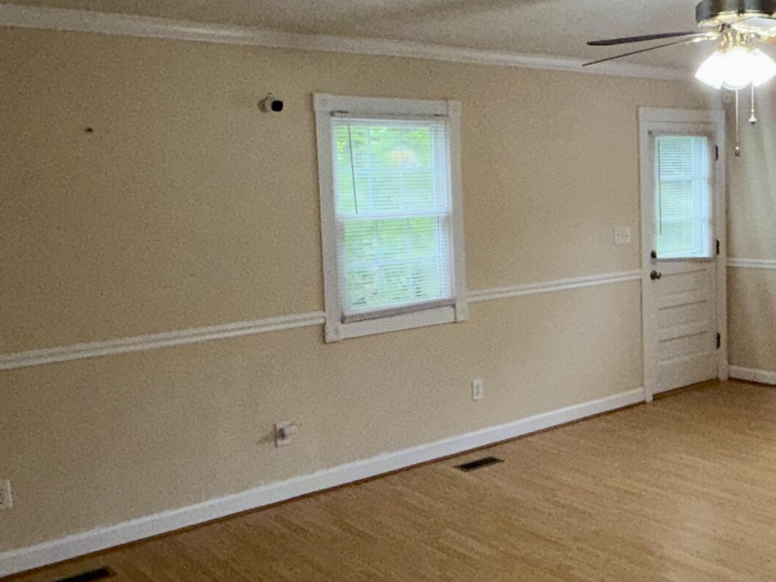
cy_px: 271
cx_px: 522
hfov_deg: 46.0
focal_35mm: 40
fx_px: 897
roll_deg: +1.9
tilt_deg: -5.6
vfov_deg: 36.0
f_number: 2.2
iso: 80
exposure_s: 1/120
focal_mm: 2.22
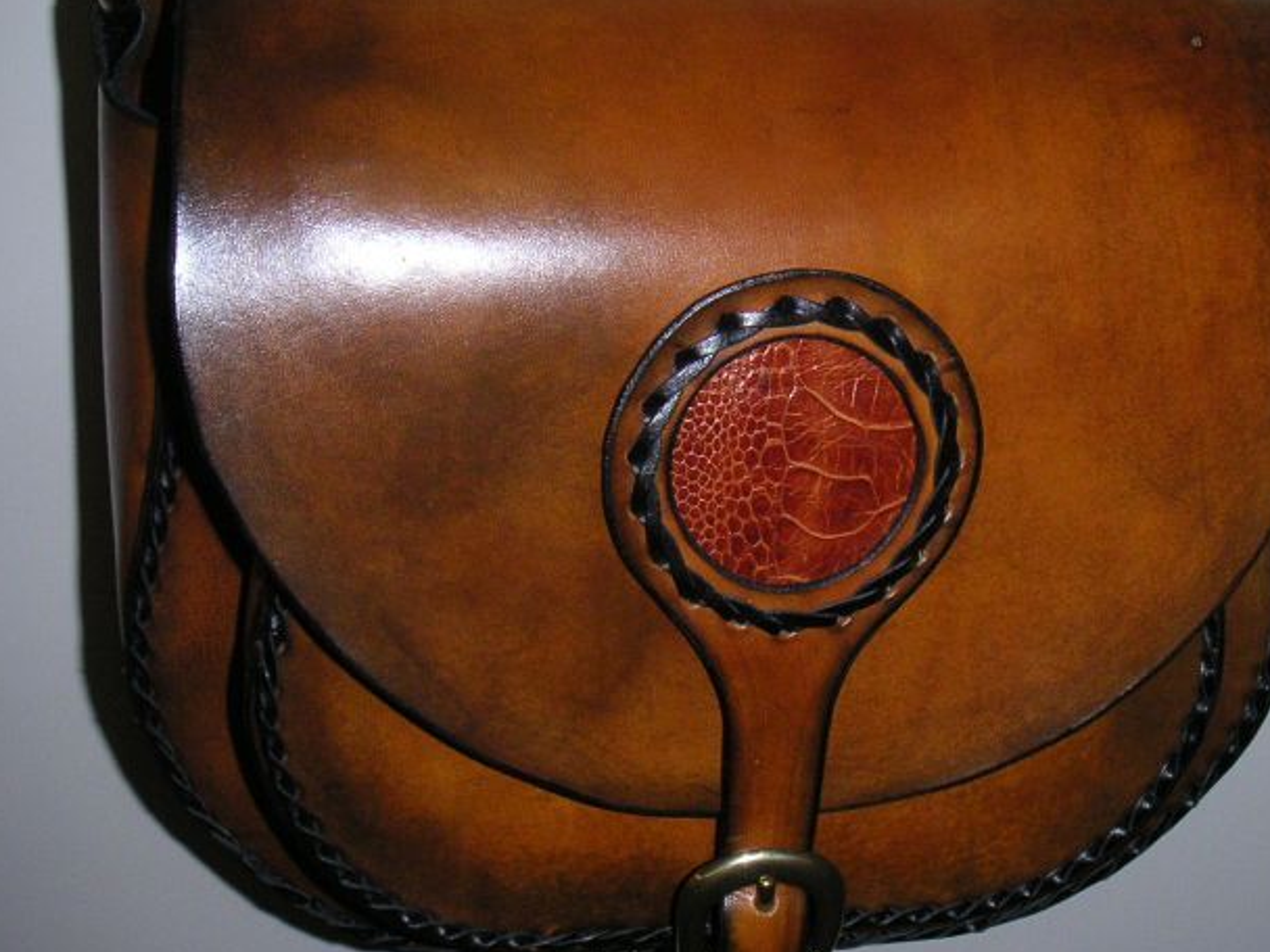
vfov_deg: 29.1
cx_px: 723
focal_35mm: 50
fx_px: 1834
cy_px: 451
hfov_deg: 38.1
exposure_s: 1/45
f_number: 6.7
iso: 160
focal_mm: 6
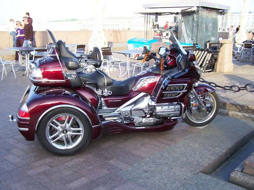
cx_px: 127
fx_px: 279
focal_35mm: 38
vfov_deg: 37.7
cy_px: 95
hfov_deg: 49.0
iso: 64
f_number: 2.8
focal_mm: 6.3
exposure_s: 1/160
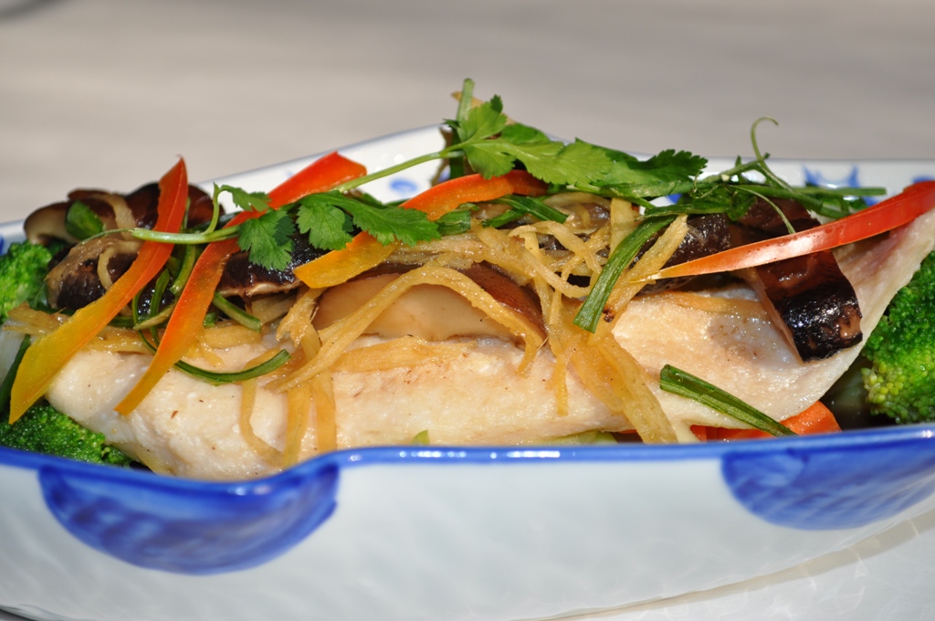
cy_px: 310
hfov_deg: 28.1
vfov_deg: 18.9
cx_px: 468
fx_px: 1868
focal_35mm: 72
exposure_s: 1/200
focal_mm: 48
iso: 200
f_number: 5.6
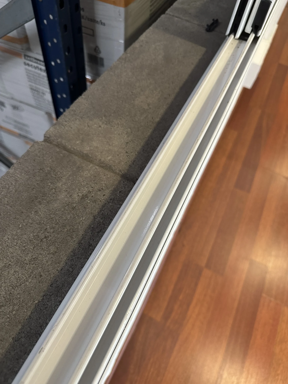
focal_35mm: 24
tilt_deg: -56.9
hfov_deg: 56.8
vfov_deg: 71.6
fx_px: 266
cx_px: 144
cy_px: 192
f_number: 1.78
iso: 250
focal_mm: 6.86
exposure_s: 1/50
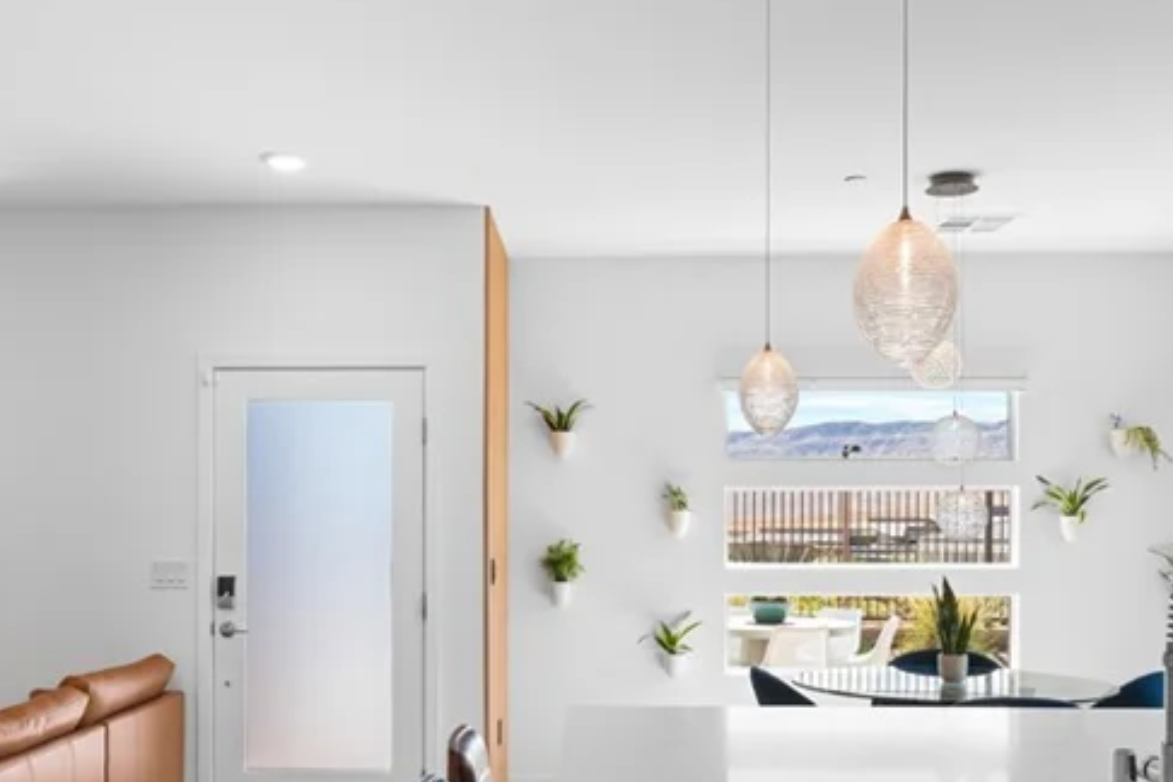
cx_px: 558
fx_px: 1303
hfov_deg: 48.4
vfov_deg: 33.1
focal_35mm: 40
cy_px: 527
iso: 400
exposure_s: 1/8
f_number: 8
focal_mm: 19
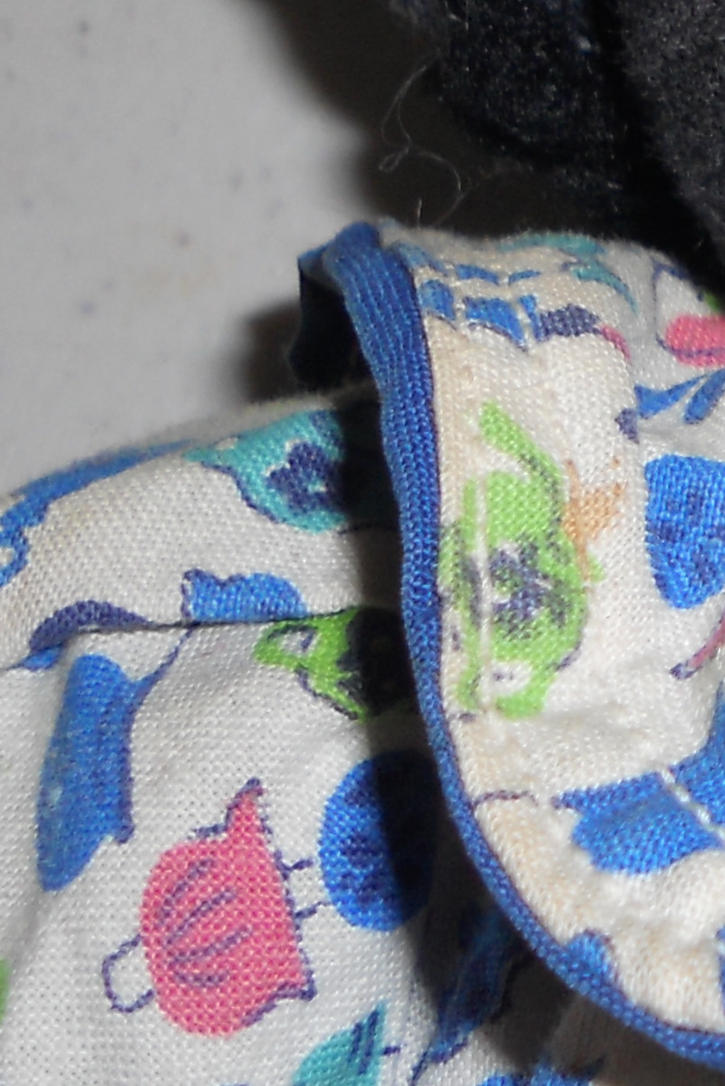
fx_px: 3351
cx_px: 1449
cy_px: -190
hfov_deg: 11.2
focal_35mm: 111
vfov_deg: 17.6
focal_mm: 5.8
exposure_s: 1/25
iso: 80
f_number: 8.8
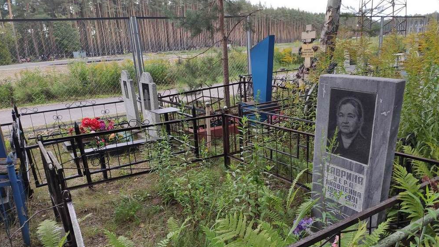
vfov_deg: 39.9
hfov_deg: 66.1
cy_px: 158
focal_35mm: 29
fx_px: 338
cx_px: 222
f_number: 1.75
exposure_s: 1/120
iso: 125
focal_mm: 4.77
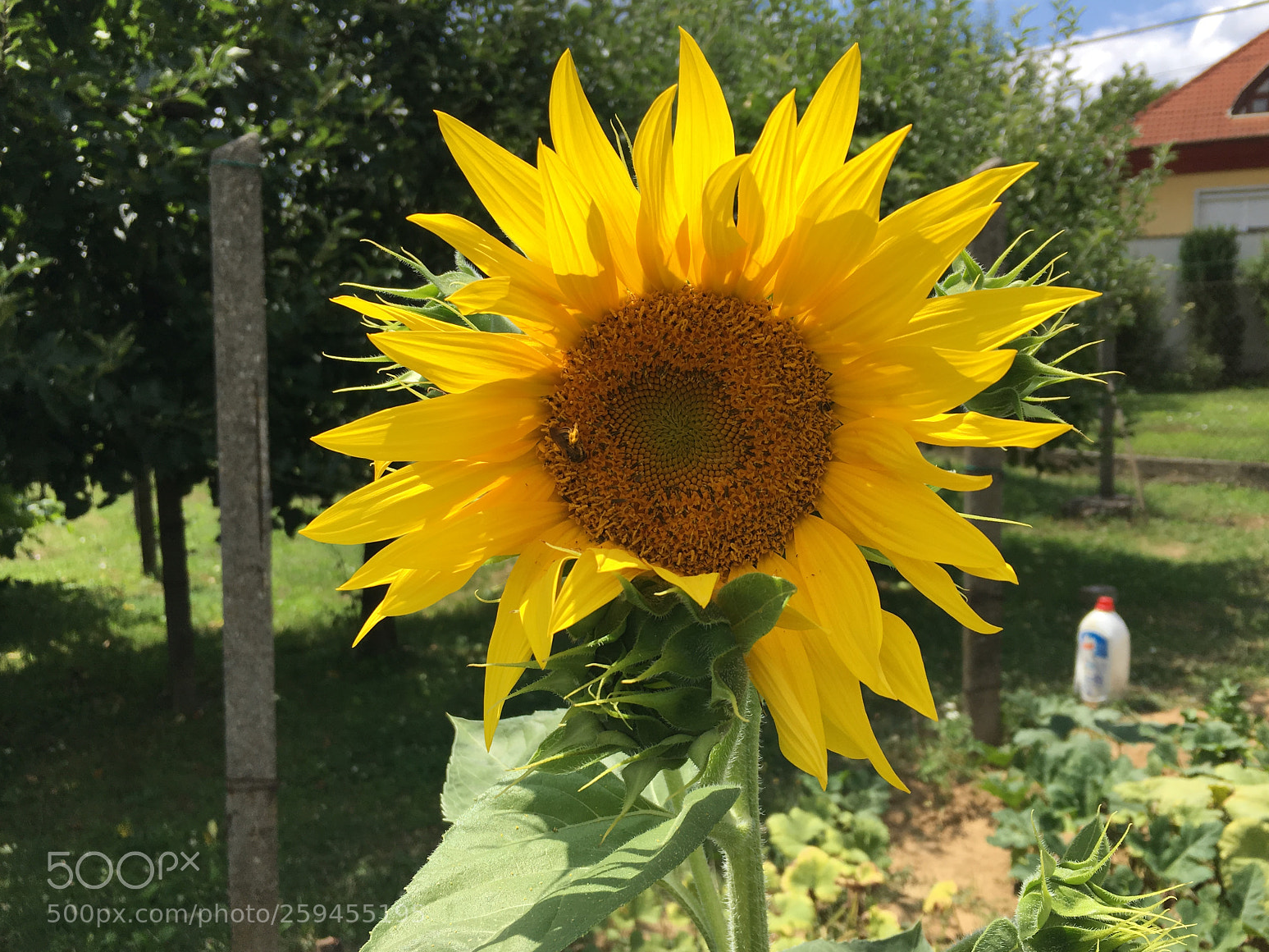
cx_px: 652
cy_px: 486
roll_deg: -0.8
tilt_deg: -3.4
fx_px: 1100
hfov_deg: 60.0
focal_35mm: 30
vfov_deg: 46.8
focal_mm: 4.15
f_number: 2.2
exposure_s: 1/1479
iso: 25
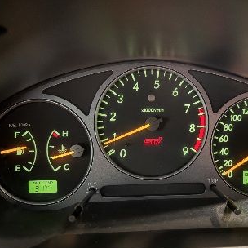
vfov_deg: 55.6
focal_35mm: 29
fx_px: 235
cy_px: 126
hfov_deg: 54.9
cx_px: 157
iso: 1600
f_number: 1.78
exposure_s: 1/9
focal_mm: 6.76
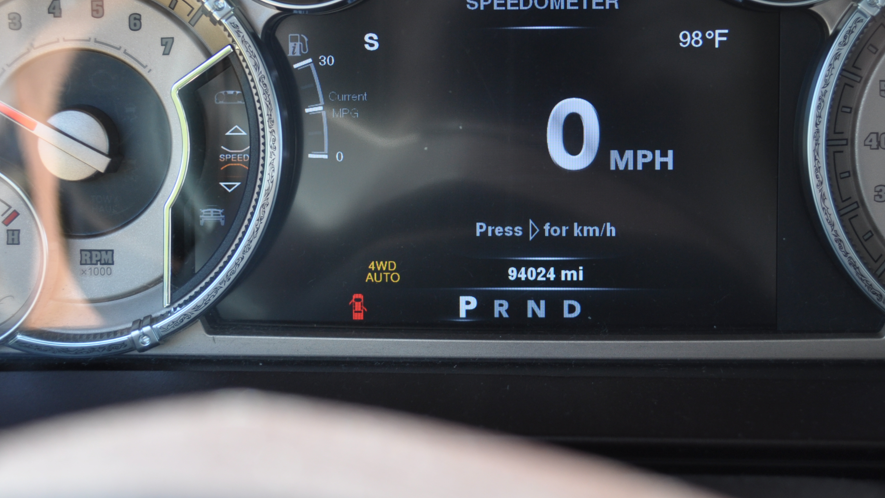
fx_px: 1572
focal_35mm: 67
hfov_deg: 31.4
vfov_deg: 17.9
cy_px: 122
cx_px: 433
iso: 200
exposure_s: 1/80
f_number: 4.5
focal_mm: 30
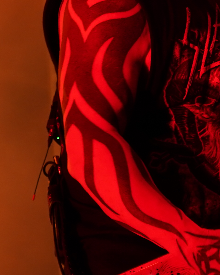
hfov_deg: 3.1
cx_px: 100
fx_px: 4027
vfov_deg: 3.9
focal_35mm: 495
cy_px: 136
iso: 800
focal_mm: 105
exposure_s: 1/125
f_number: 4
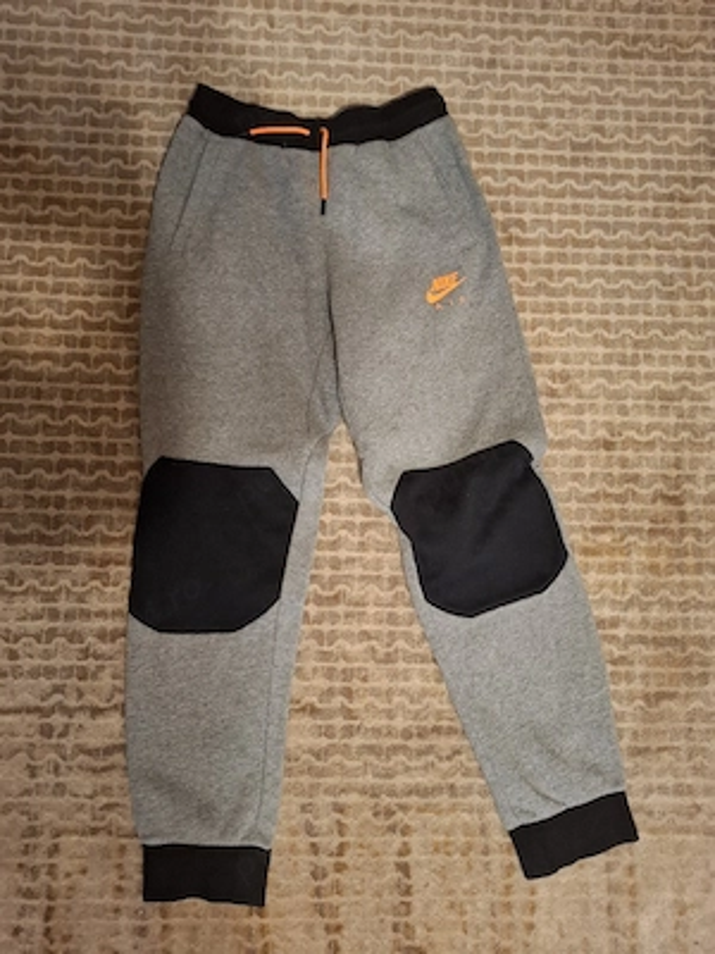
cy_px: 477
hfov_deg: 58.9
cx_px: 358
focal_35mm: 23
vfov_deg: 73.9
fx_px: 633
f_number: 1.8
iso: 640
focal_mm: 5.54
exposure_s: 1/25
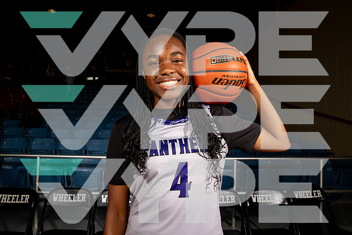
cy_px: 118
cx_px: 176
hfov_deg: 73.7
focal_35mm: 24
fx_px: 235
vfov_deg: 53.2
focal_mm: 24
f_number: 7.1
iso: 250
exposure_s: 1/125
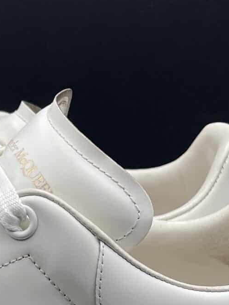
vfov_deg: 19.1
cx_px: -36
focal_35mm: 96
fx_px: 847
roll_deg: +1.0
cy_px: 378
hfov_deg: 14.9
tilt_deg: -29.5
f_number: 1.6
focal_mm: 5.1
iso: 50
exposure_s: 1/1212
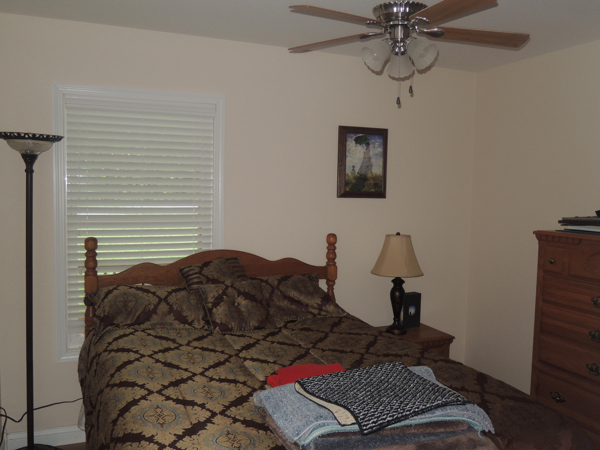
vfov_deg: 45.4
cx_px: 300
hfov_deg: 58.4
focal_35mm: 31
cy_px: 225
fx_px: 537
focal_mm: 5.5
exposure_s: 1/30
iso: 200
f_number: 2.1
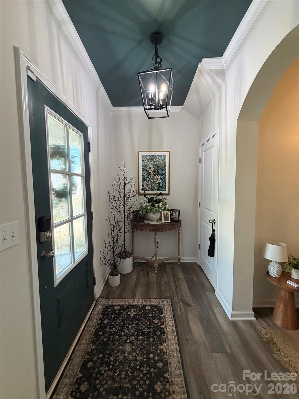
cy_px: 200
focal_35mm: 14
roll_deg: +0.5
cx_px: 150
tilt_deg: -4.3
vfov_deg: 102.1
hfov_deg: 85.7
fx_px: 161
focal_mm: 2.22
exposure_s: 1/120
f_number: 2.2
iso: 250
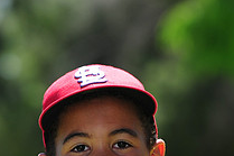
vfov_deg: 2.7
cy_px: 215
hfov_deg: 4.0
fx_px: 3332
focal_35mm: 513
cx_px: 135
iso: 200
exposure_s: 1/500
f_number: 5.6
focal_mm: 185
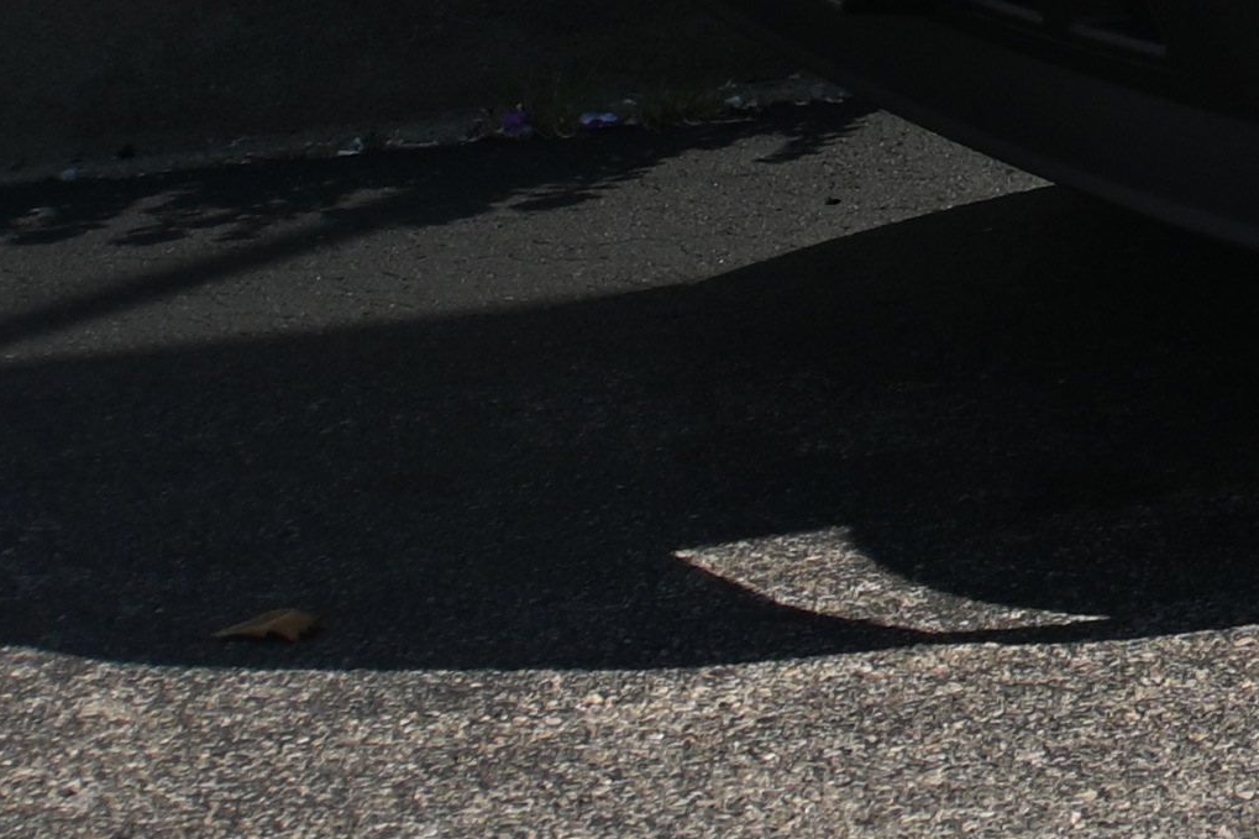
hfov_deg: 7.8
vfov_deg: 5.3
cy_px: -1090
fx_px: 8745
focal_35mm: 250
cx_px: 2732
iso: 100
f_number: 8
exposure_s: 1/500
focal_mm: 30.5
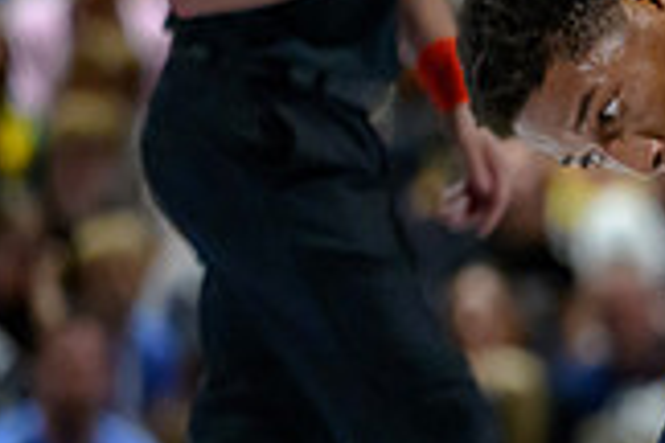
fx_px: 13872
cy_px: 189
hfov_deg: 2.7
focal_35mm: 751
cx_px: 875
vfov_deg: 1.8
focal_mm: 195
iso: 8000
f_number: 2.8
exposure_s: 1/640
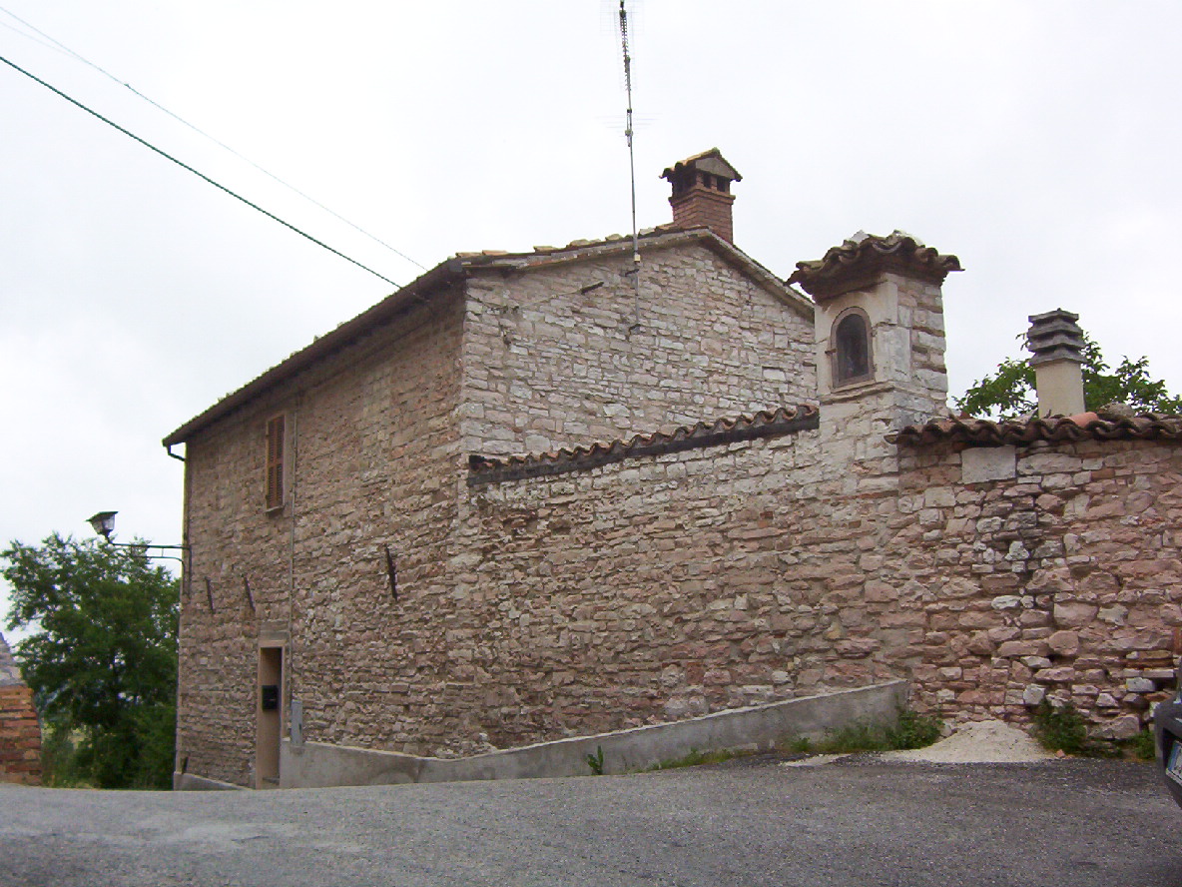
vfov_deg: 39.7
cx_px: 591
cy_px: 444
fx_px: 1229
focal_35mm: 36
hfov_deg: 51.4
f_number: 2.76
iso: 100
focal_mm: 5.54
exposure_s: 1/972
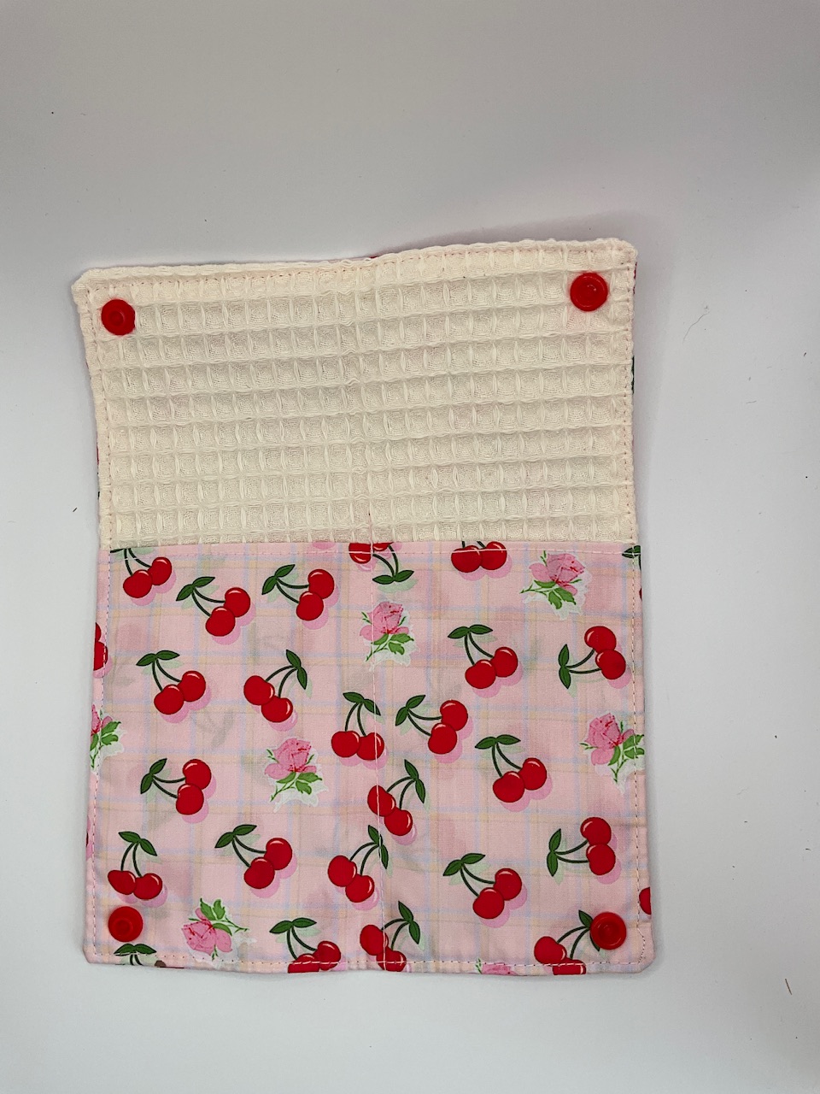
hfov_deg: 48.2
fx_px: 916
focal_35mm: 29
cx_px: 410
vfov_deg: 61.7
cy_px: 547
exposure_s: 1/400
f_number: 1.8
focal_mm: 3
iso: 25
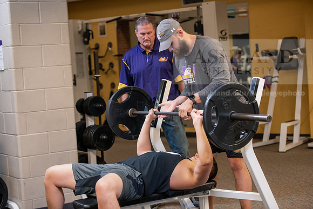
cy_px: 104
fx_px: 678
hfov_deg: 26.0
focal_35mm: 78
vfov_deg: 17.5
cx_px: 156
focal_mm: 78
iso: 1250
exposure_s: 1/200
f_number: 3.2
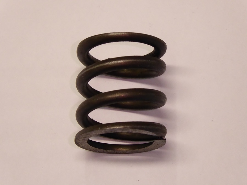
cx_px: 124
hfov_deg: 9.6
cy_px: 92
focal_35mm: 206
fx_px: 1470
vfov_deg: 7.2
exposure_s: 1/60
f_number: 5.6
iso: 800
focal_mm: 33.2
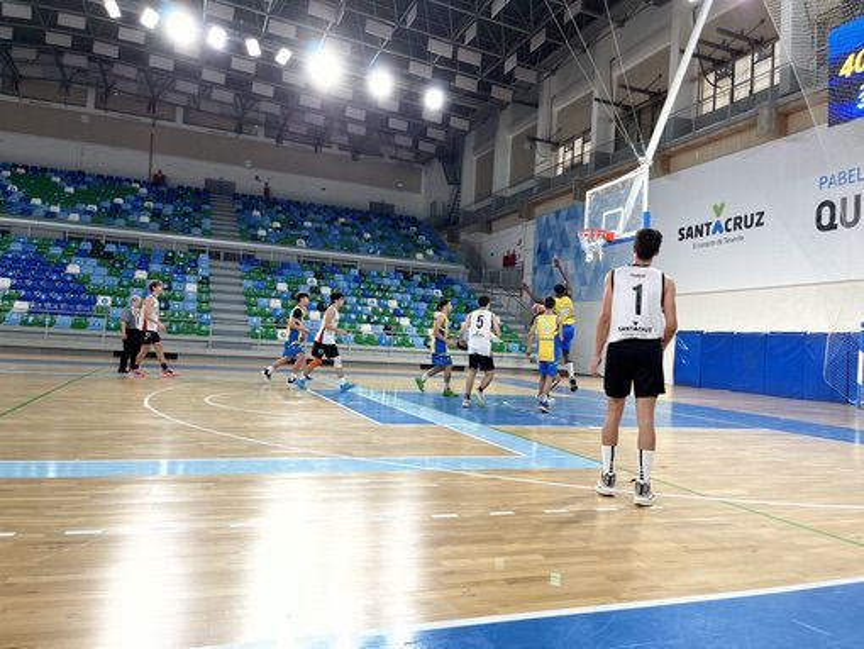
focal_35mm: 26
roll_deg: -2.7
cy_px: 324
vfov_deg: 53.1
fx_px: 649
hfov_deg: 67.3
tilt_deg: +2.2
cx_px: 432
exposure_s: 1/121
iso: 40
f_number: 1.6
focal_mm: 5.1
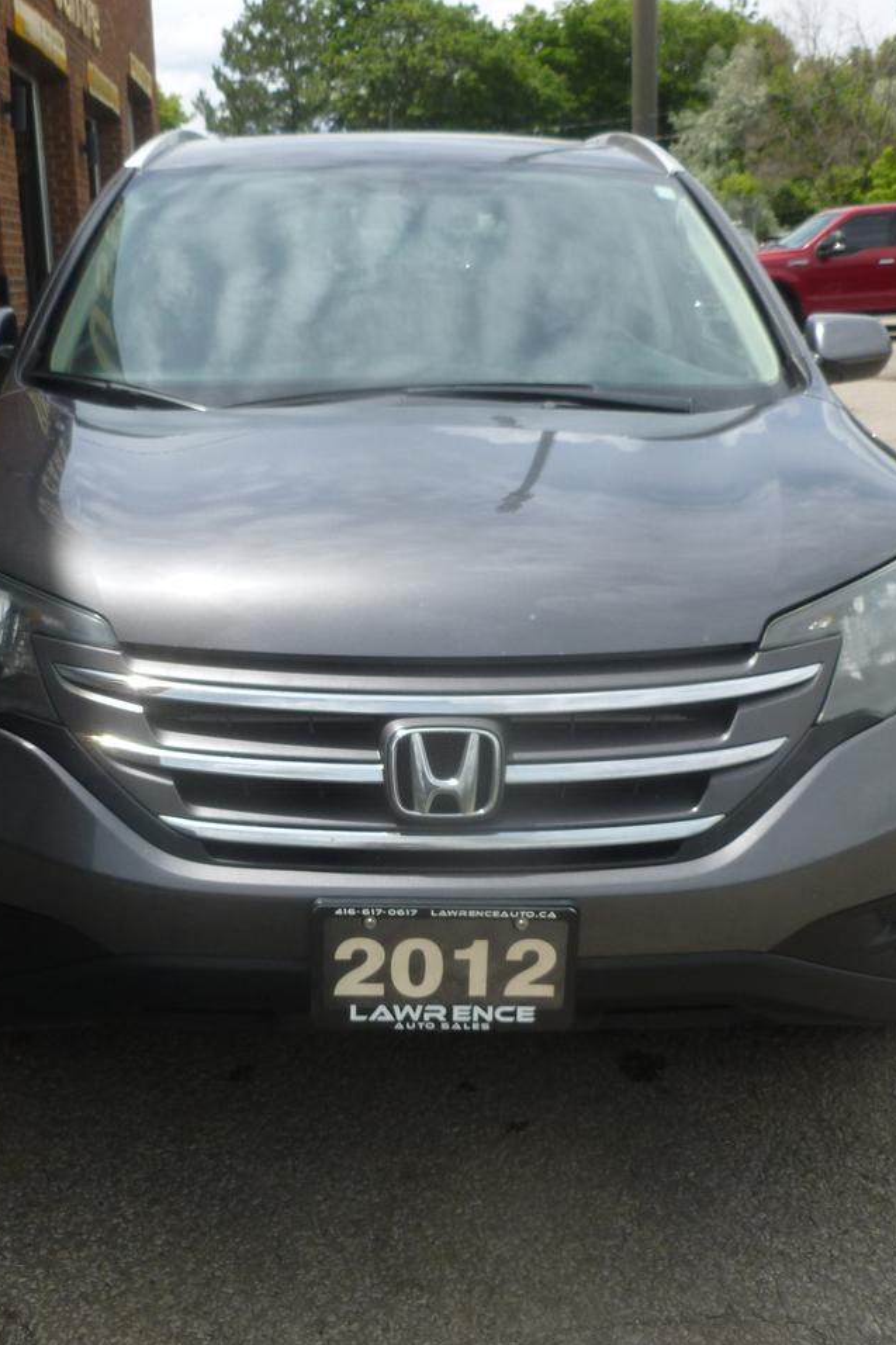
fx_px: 1456
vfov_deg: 49.6
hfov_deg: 34.1
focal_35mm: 39
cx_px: 385
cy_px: 674
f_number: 3.3
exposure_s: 1/800
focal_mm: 5
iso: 100
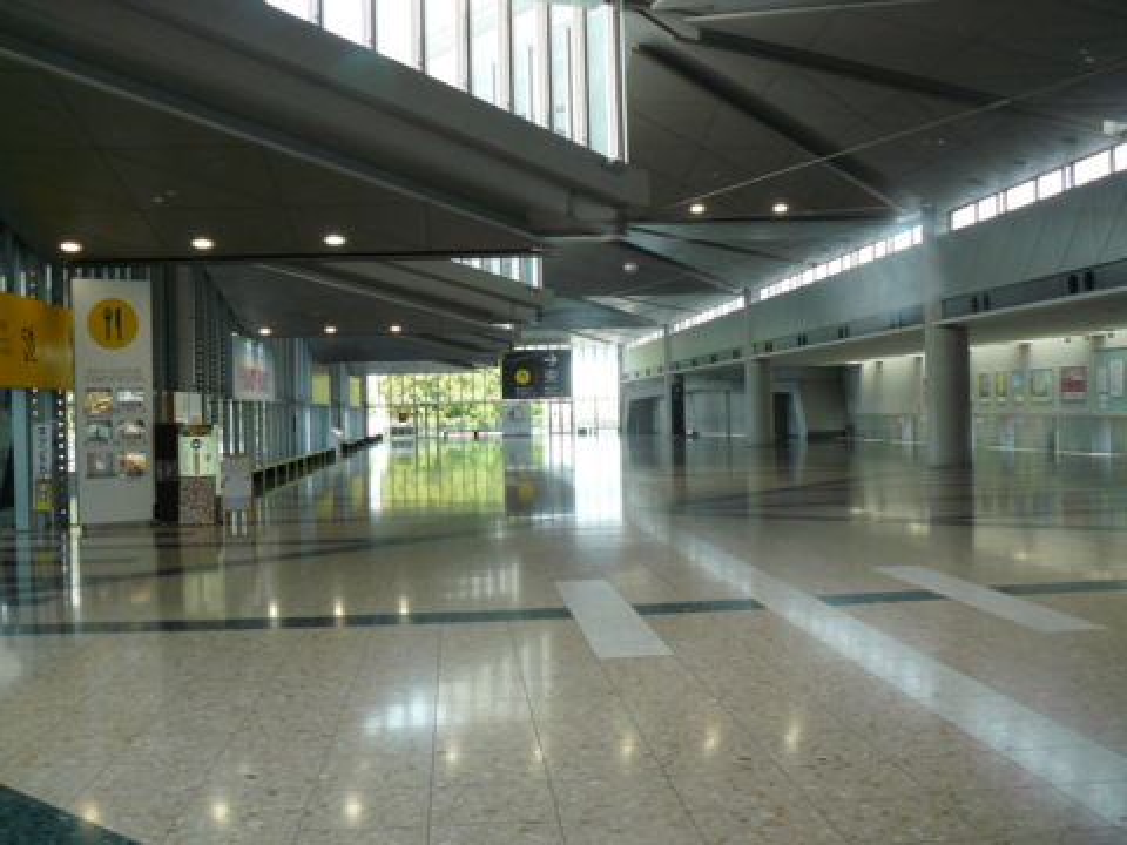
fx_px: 1172
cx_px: 564
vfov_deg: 39.7
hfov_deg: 51.4
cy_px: 422
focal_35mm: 36
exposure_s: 1/200
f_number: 2.8
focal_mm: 6
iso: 200
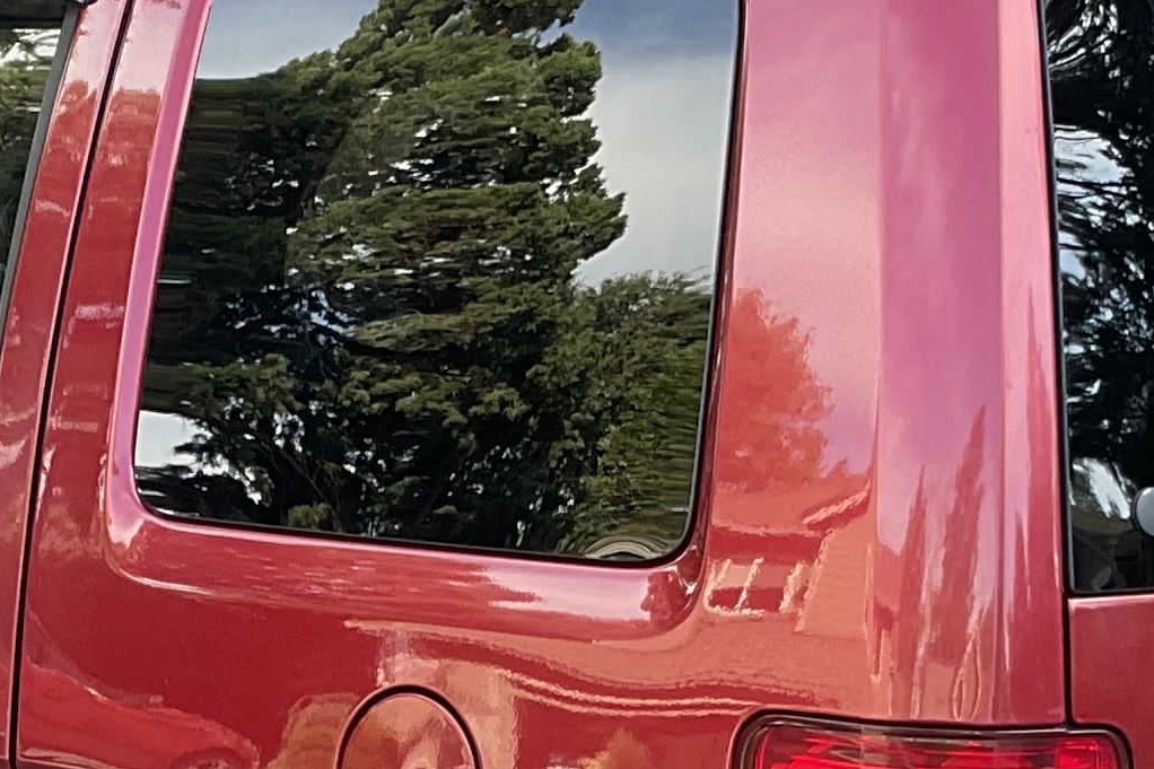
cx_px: 458
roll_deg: -1.2
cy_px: 794
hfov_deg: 17.2
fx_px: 3814
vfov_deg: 11.4
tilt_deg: -11.8
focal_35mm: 119
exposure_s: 1/120
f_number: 1.8
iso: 32
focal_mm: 3
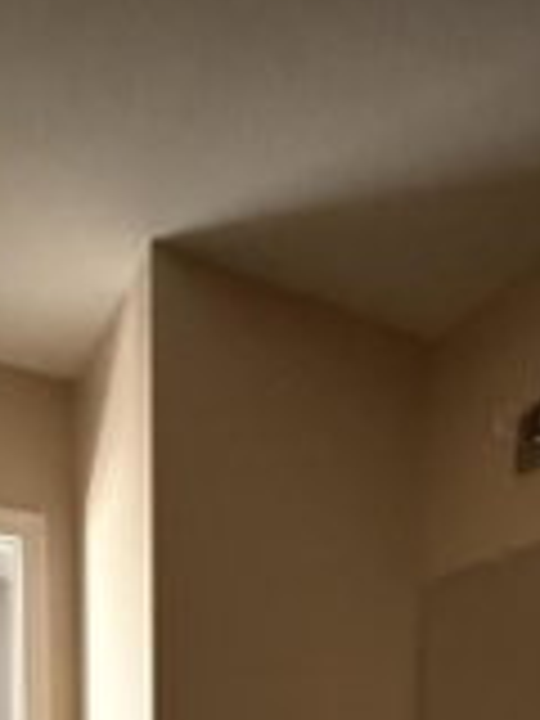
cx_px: 356
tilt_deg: -5.1
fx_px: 874
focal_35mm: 42
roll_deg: -1.5
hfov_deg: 34.1
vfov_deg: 34.2
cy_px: 900
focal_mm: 2.22
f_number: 2.2
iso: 1250
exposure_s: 1/40
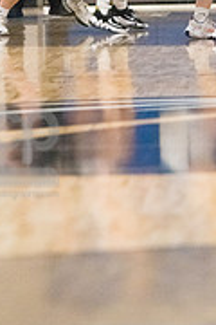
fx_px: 4383
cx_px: 214
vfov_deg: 4.2
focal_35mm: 487
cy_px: -47
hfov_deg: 2.8
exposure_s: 1/1600
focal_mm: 195
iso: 10000
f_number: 4.5
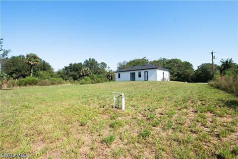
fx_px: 99
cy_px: 80
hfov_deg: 100.4
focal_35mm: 15
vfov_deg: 77.3
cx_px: 119
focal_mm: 10
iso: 1250
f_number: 8
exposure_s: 1/1700
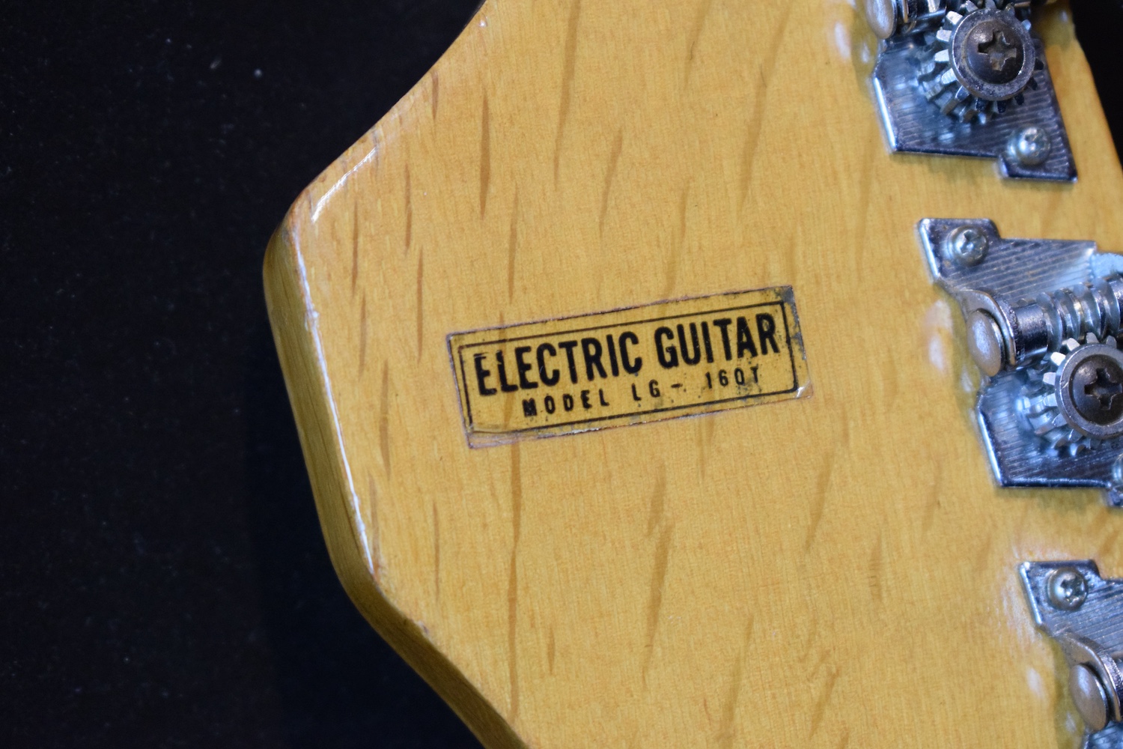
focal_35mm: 82
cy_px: 374
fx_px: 2573
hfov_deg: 24.6
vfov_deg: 16.6
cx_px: 562
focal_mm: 55
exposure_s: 1/40
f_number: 5.6
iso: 3200
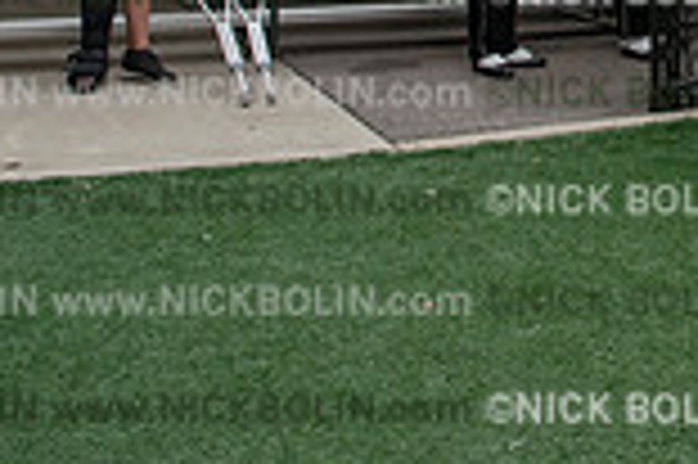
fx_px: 1743
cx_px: 829
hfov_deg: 21.1
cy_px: -322
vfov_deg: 13.8
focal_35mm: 90
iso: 800
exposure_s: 1/1250
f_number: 3.2
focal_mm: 24
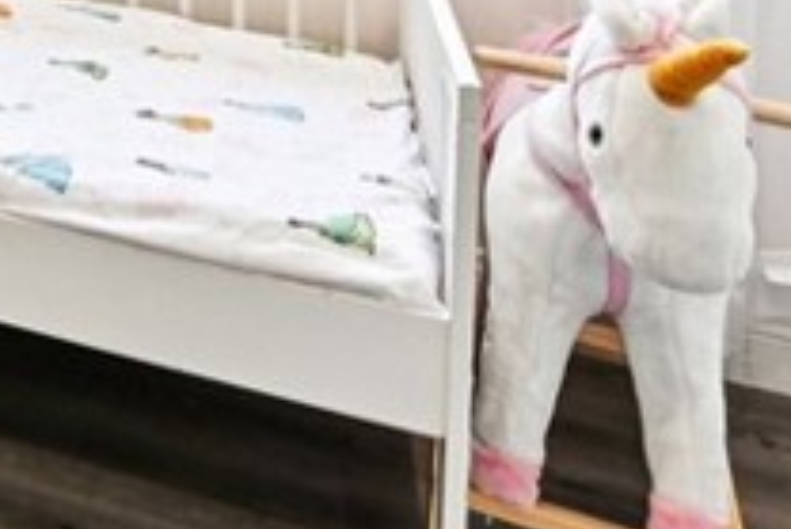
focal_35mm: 59
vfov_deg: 17.8
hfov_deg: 22.5
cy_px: -457
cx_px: -578
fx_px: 1297
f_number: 8
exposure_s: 1/50
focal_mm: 12
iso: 250
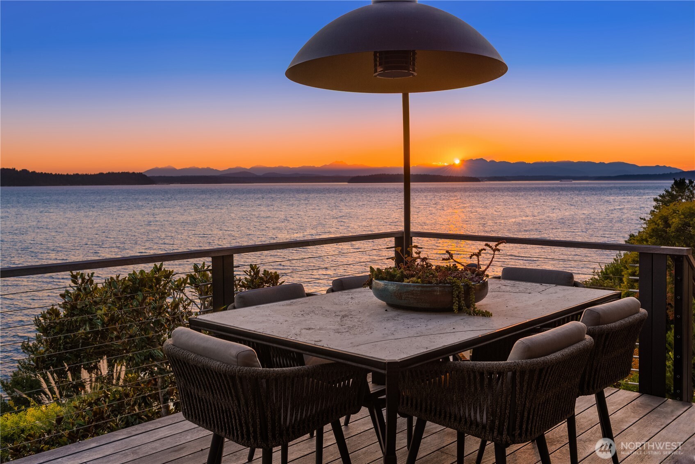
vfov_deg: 38.9
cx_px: 348
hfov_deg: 55.8
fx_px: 657
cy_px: 232
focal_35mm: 34
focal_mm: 34
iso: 100
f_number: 7.1
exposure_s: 1/50
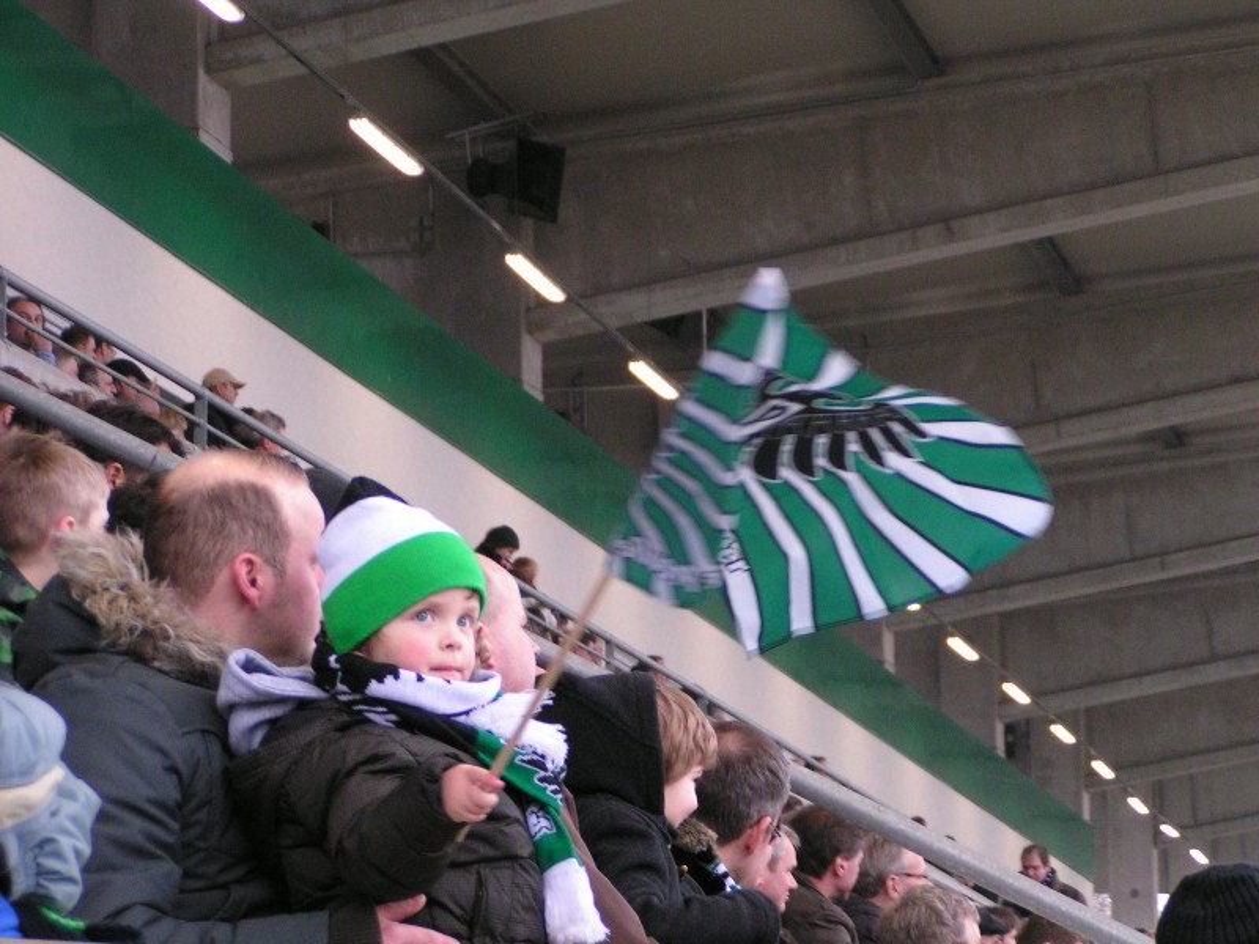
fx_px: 4946
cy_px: 472
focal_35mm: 136
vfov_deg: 10.9
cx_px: 630
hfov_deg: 14.5
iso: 200
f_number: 3.5
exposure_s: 1/100
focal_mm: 20.9
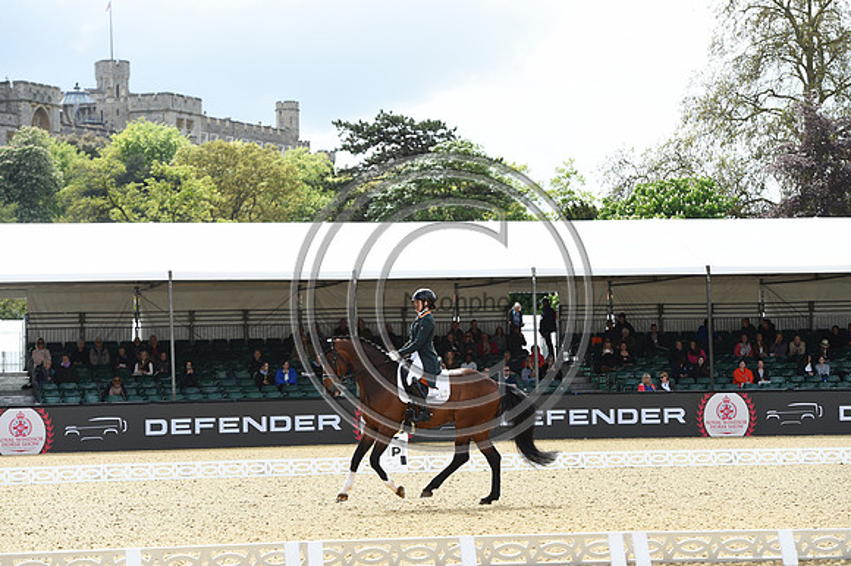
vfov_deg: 12.4
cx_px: 426
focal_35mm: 110
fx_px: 2599
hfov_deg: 18.6
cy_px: 283
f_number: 5
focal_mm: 110
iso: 360
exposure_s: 1/1250
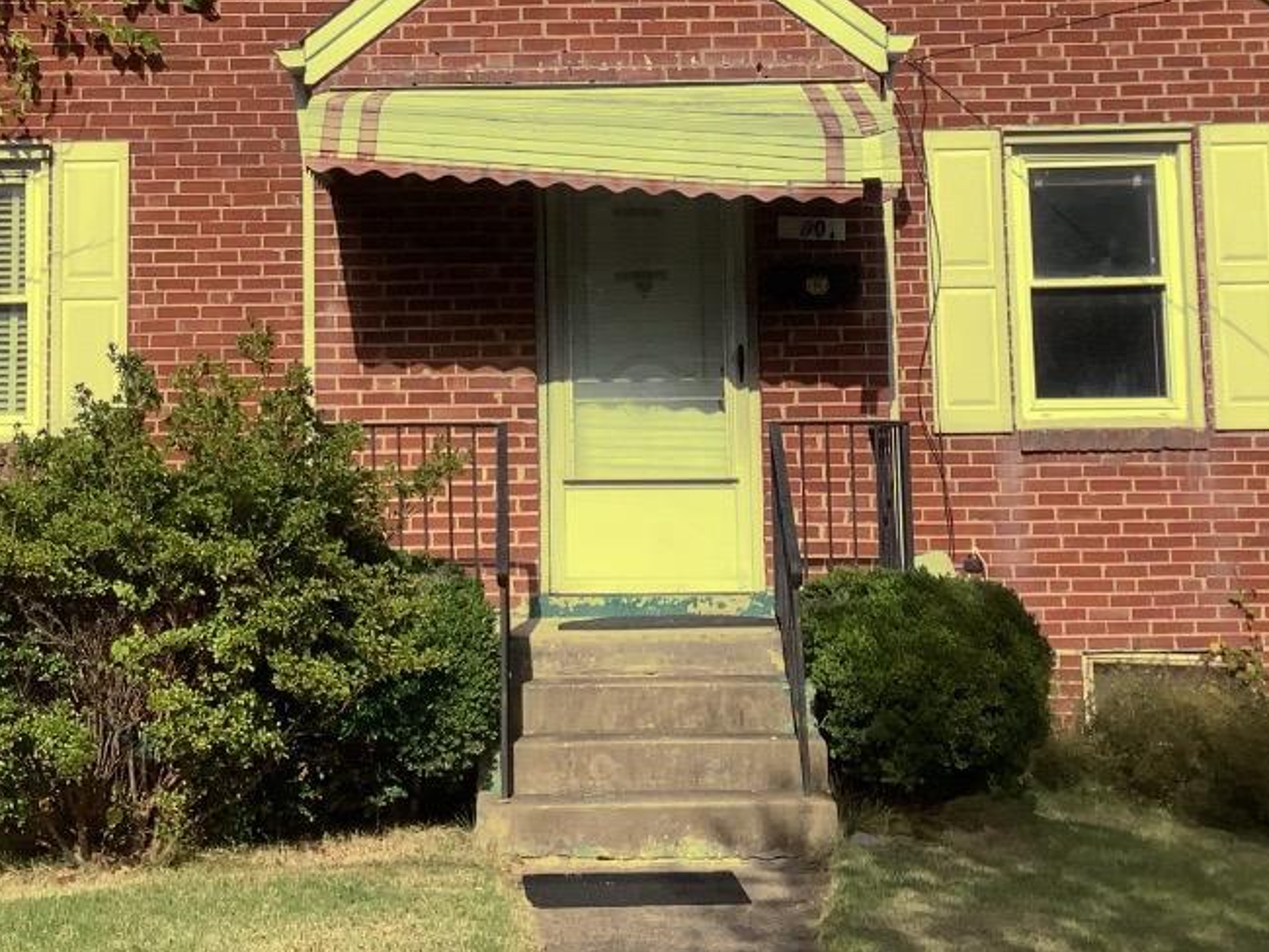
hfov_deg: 31.5
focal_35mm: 61
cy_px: 273
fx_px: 2237
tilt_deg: +5.4
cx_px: 486
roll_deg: +1.6
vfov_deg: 23.9
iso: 25
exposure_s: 1/2262
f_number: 2.4
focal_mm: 3.3
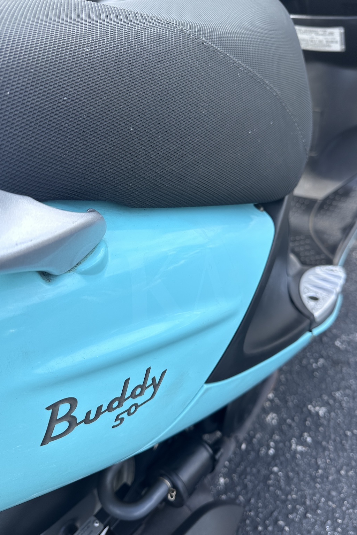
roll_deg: +5.3
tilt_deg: -42.8
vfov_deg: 69.4
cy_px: 269
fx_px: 387
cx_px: 189
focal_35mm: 26
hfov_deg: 49.5
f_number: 1.78
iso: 80
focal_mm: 6.86
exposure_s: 1/1095
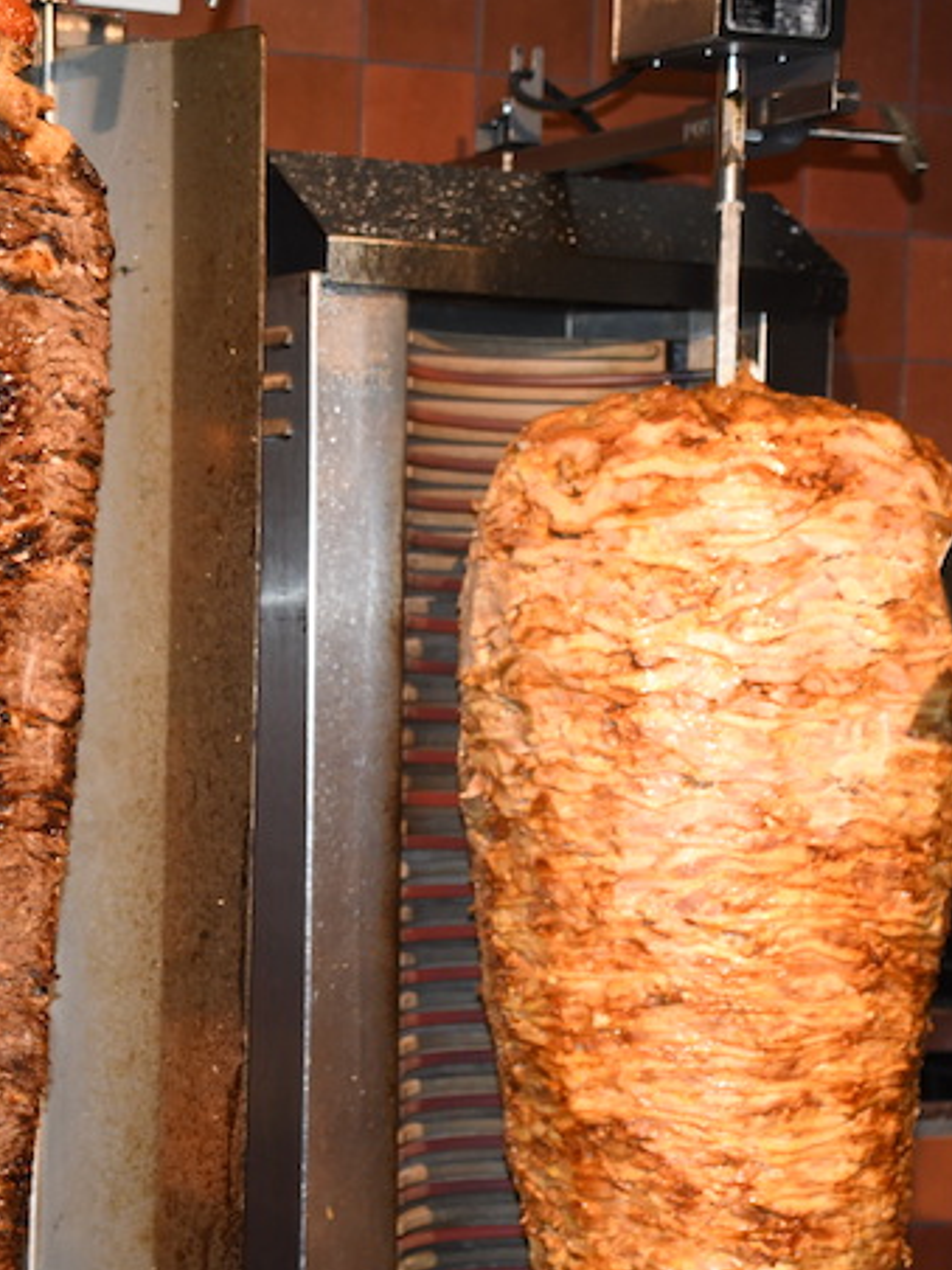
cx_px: 183
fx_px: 3740
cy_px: 738
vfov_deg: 19.2
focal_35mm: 102
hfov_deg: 14.4
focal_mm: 40
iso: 1000
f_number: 5
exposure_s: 1/250
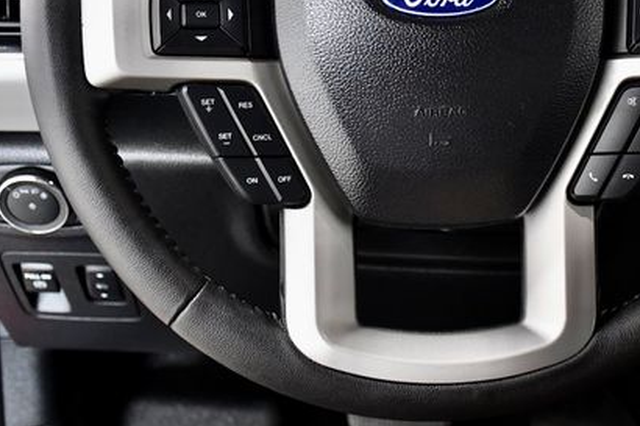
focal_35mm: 75
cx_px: 440
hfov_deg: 26.8
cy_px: 126
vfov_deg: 18.1
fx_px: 1333
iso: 2500
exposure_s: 1/160
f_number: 4
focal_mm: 32
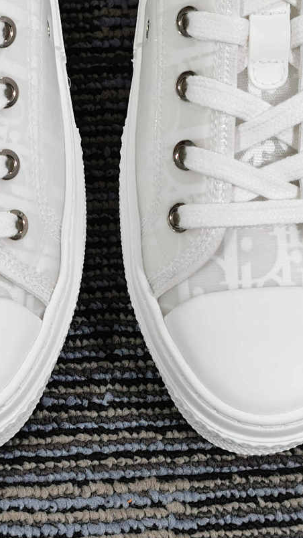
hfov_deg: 14.7
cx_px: 95
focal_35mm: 82
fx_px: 1172
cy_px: 270
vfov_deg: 25.9
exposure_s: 1/189
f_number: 1.6
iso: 50
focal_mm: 5.56
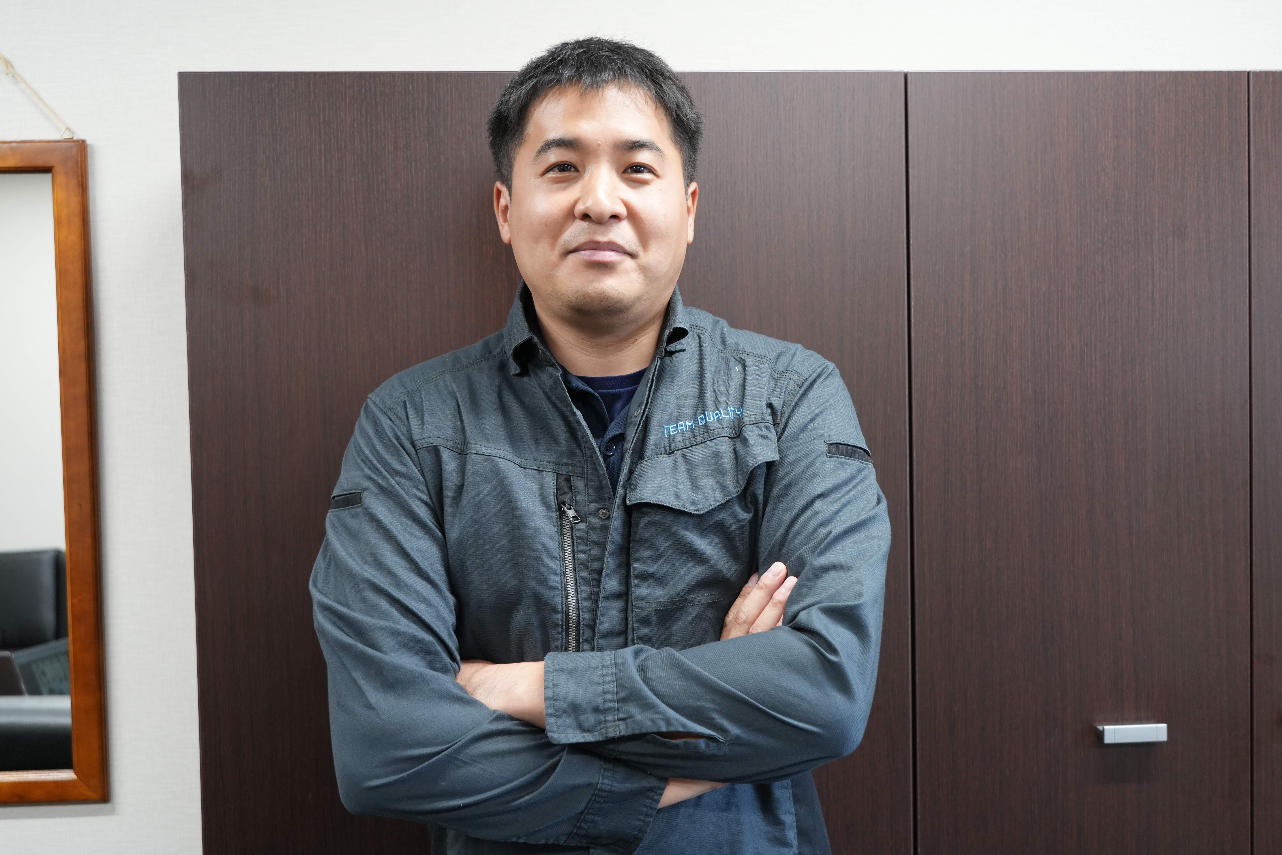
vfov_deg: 34.2
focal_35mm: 39
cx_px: 641
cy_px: 428
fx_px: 1389
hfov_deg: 49.6
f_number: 5
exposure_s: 1/40
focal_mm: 39
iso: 1250
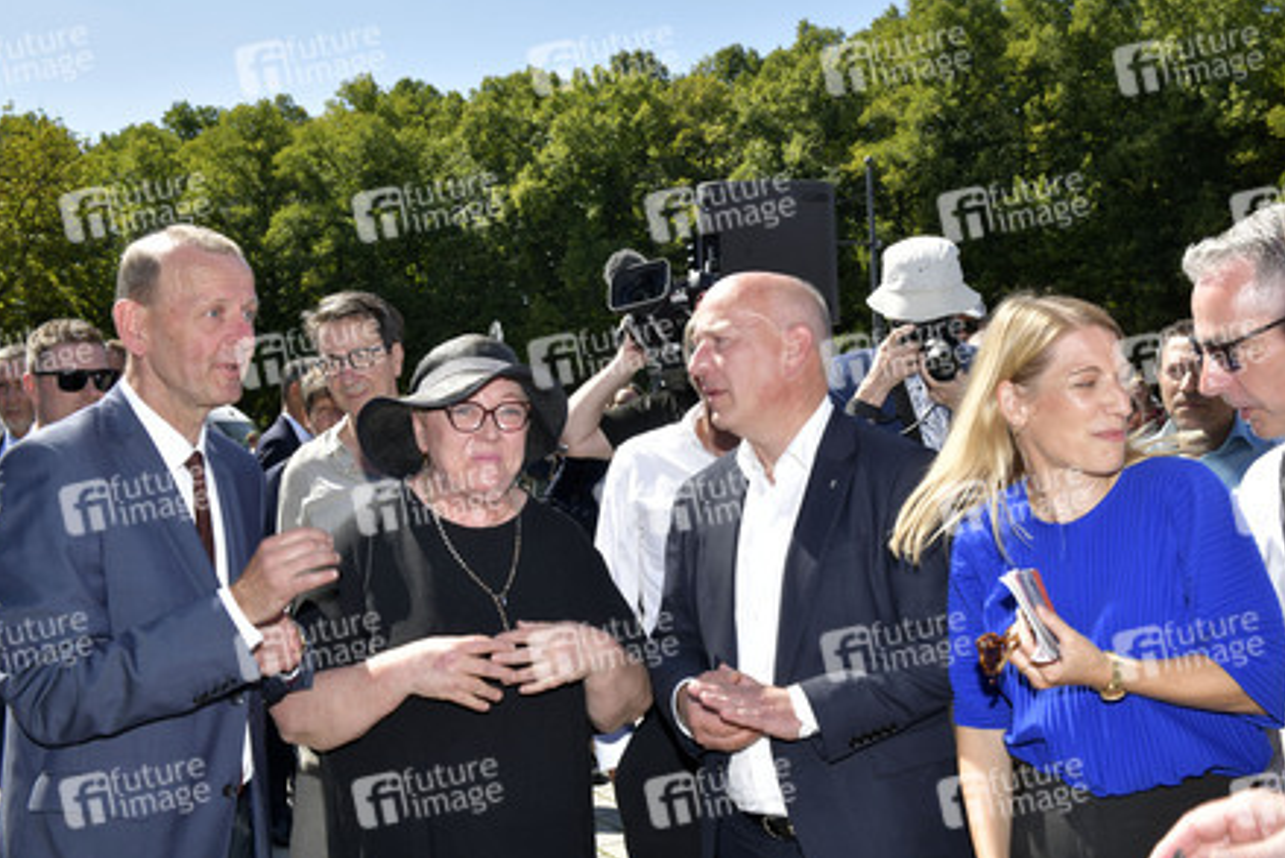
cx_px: 642
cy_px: 428
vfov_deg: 34.2
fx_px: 1392
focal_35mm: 39
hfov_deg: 49.5
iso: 125
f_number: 10
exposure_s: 1/160
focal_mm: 38
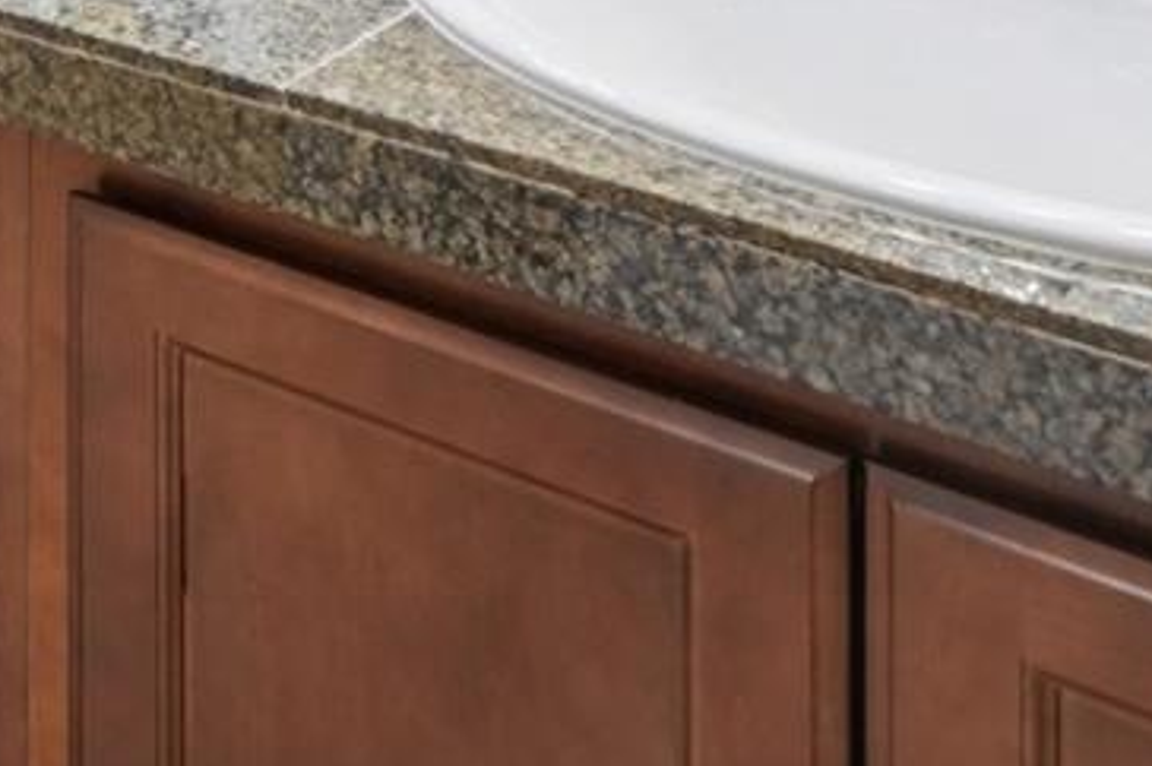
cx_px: -731
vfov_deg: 16.1
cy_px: -757
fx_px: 2110
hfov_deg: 22.6
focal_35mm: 66
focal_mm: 10
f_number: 8
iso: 800
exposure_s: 1/2.5
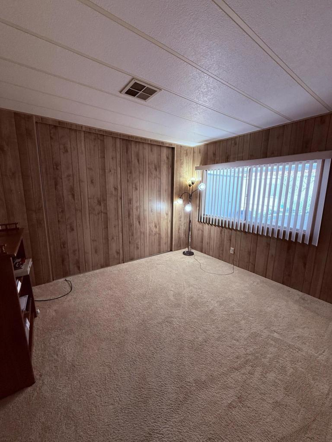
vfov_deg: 102.1
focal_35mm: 14
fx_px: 179
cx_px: 166
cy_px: 221
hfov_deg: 85.7
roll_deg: -0.6
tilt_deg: -10.3
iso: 250
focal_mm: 2.22
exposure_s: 1/120
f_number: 2.2
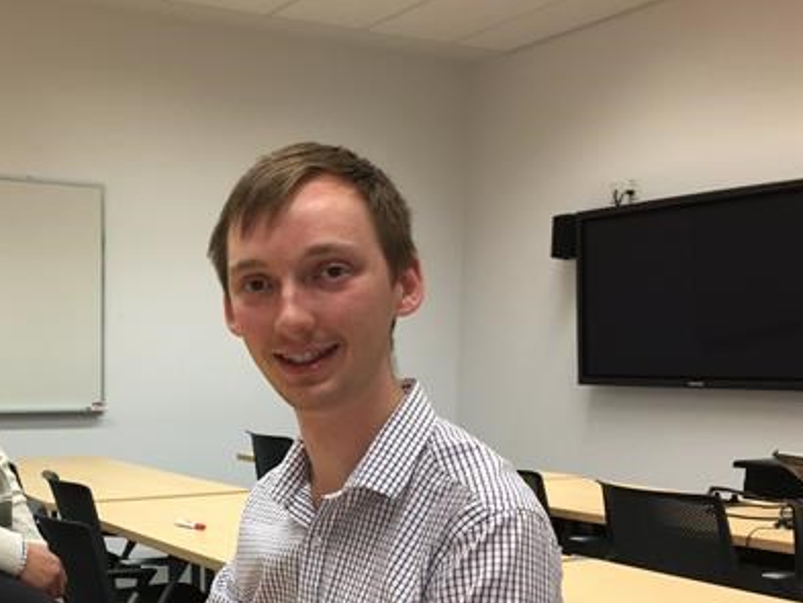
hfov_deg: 38.6
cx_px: 200
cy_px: 497
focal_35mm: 48
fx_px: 1114
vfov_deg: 29.5
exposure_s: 1/30
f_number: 2.2
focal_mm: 4.15
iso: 25
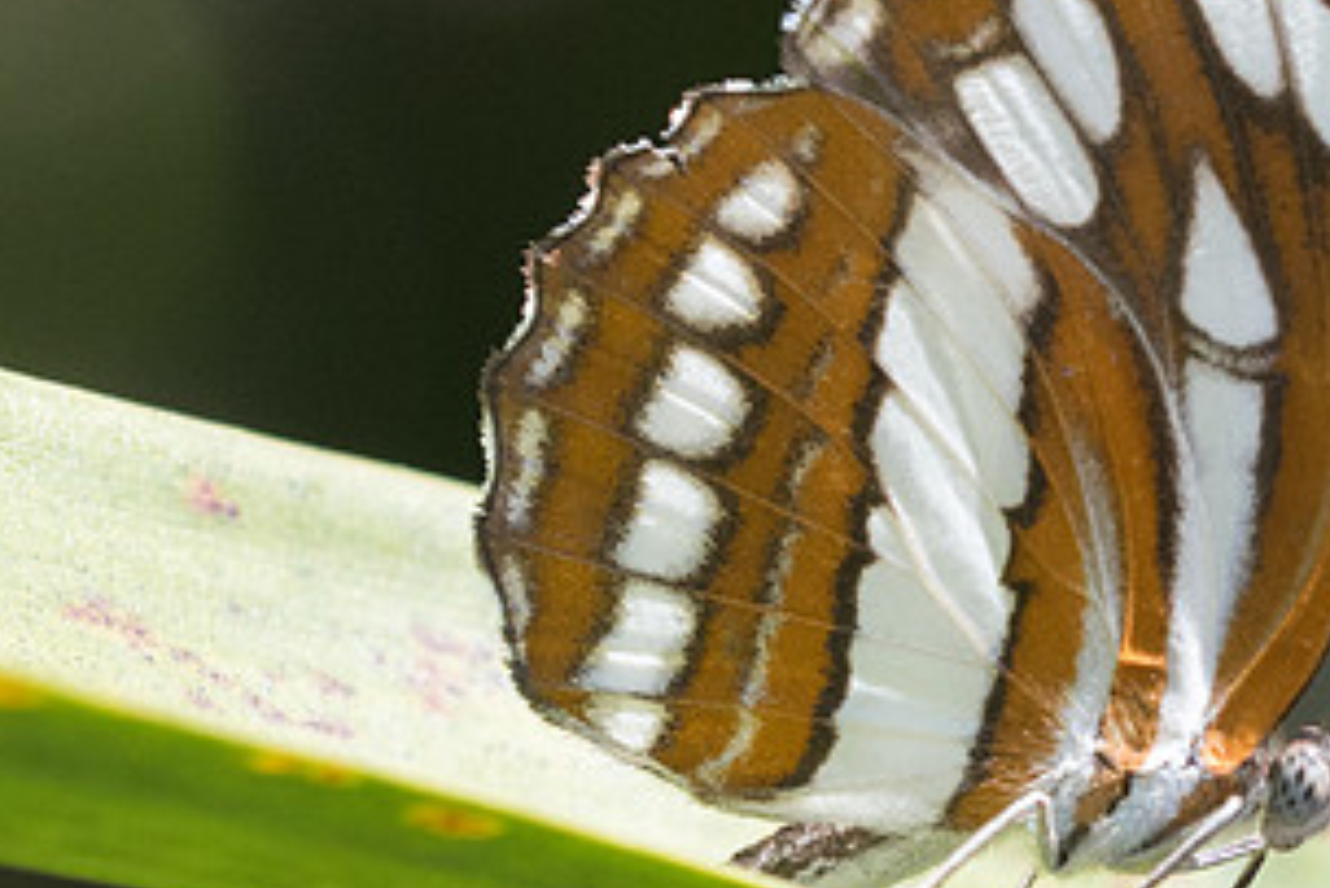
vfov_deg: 1.7
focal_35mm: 820
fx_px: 30307
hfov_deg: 2.5
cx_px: 1156
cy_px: 395
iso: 800
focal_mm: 150
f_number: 8
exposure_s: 1/800
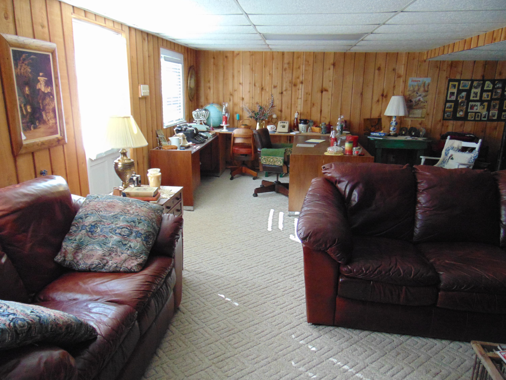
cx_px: 253
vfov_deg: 54.9
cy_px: 190
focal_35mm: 25
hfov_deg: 69.4
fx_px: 365
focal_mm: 4.5
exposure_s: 1/25
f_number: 3
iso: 400
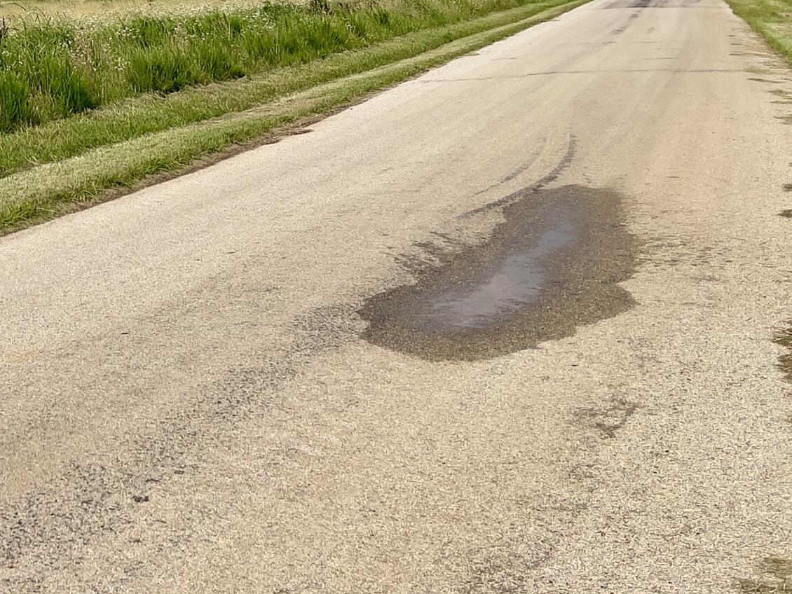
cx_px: -8
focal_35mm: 69
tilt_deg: +2.9
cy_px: -99
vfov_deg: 20.1
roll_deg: +1.5
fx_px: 1579
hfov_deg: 26.6
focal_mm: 5.7
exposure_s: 1/6993
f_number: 1.5
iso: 50
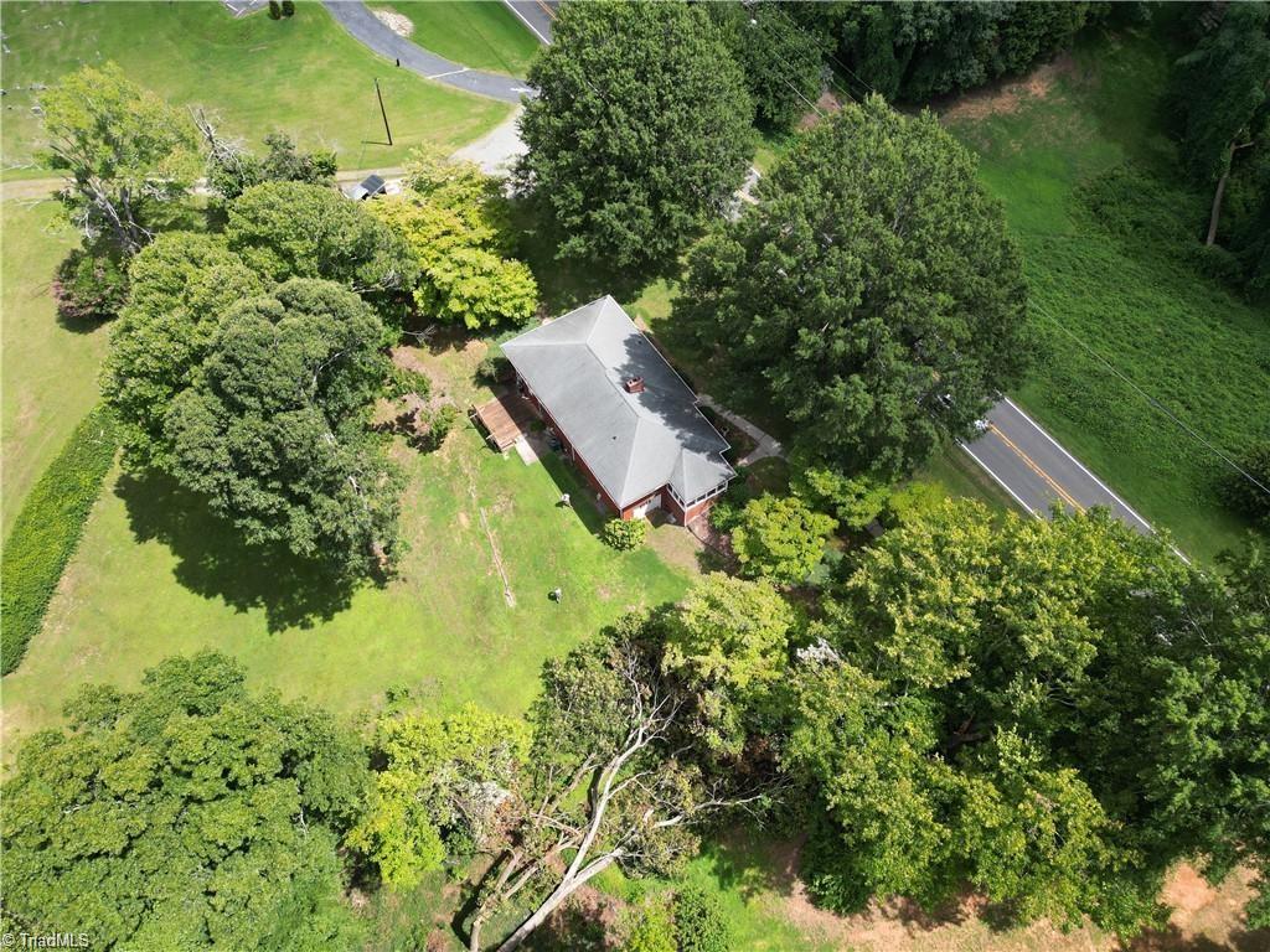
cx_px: 635
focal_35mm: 24
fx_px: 881
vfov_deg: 56.8
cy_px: 476
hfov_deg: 71.6
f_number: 1.7
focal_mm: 6.72
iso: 100
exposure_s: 1/1250
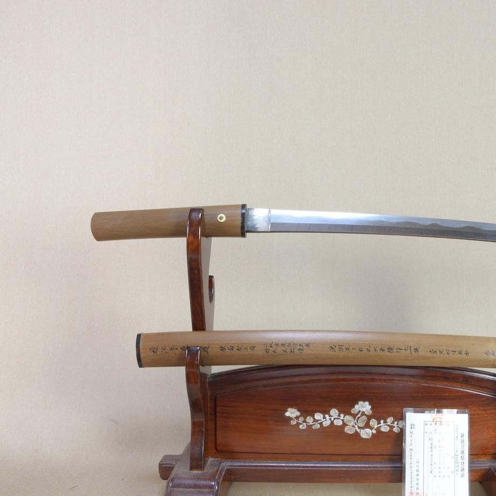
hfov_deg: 41.6
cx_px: 369
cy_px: 251
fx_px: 632
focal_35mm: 39
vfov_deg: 42.8
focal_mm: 20
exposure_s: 1/1.6
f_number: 11
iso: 400
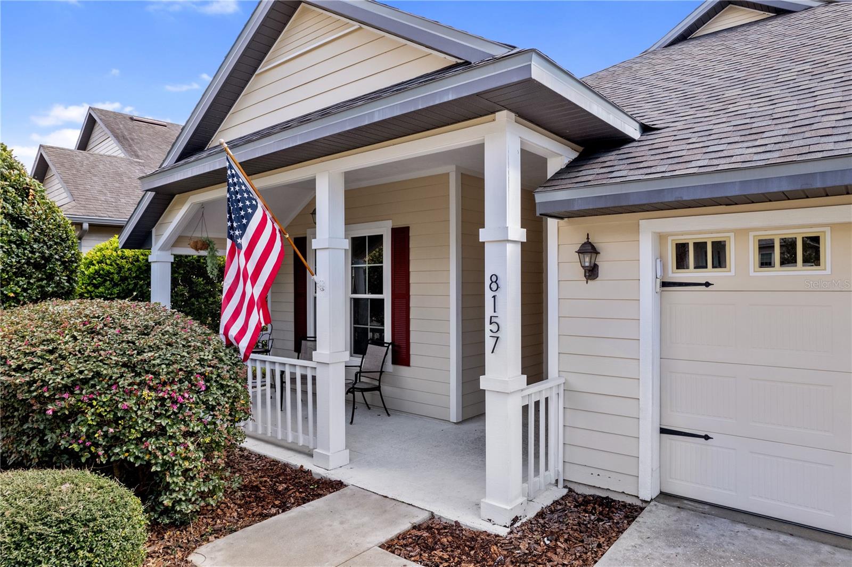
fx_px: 520
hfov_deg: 78.6
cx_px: 426
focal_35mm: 22
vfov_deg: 57.2
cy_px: 284
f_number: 2.8
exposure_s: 1/320
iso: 130
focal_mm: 8.38
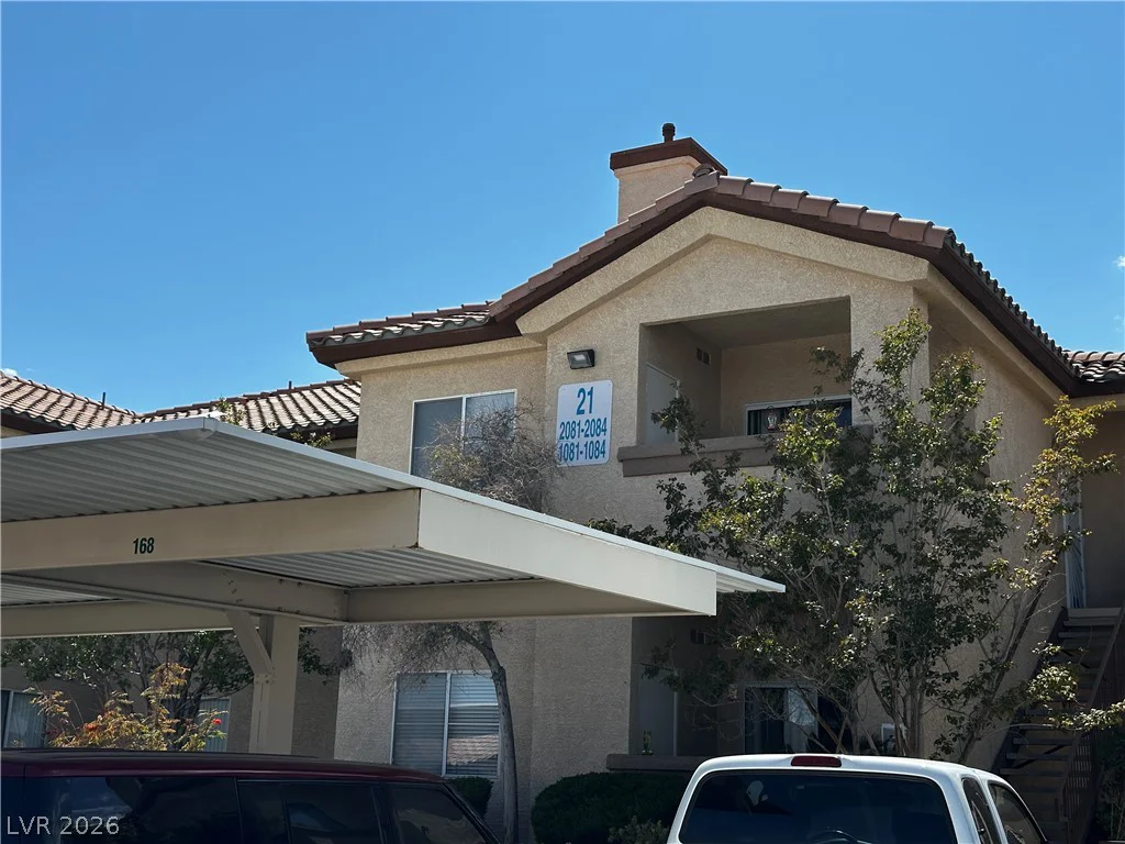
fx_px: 1560
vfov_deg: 30.3
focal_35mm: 48
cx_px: 562
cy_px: 422
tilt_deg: +13.1
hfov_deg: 39.7
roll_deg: -2.4
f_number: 1.78
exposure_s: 1/3876
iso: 64
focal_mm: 6.86
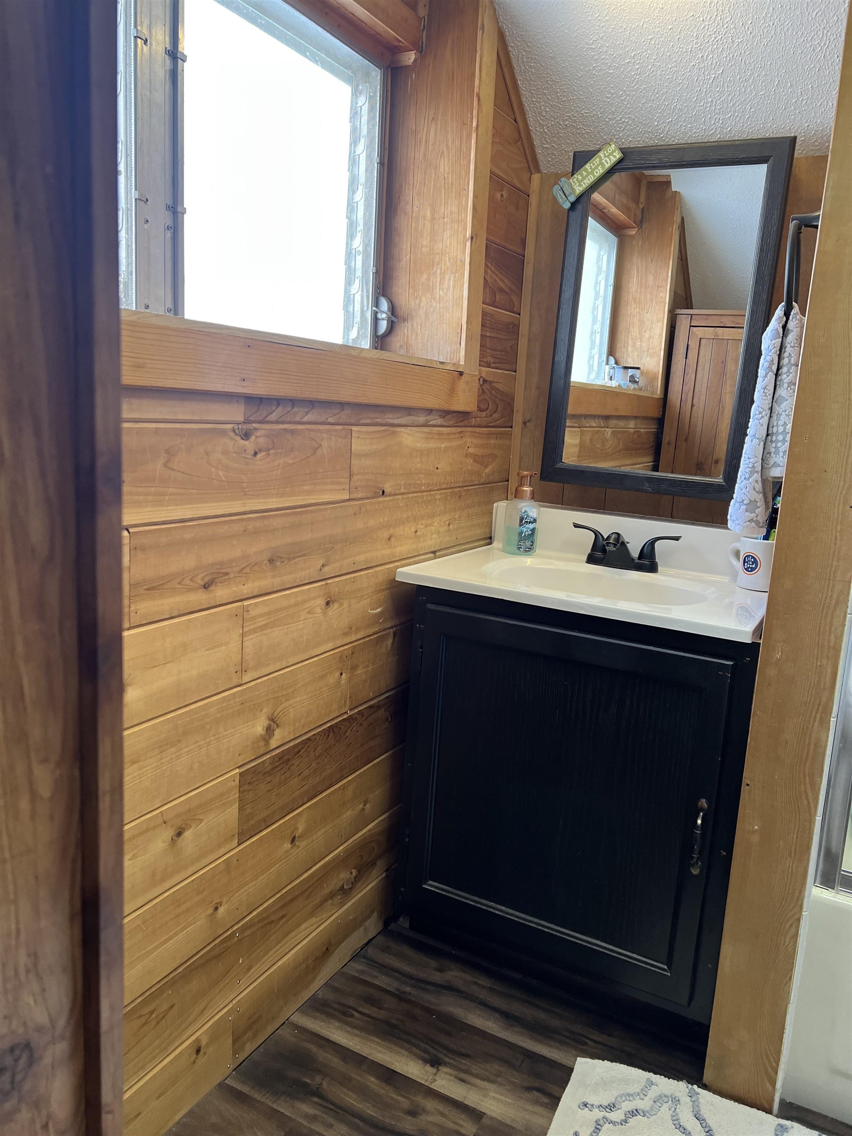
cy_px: 568
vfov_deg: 67.3
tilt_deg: -10.1
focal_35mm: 26
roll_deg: -3.3
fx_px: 853
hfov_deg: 53.1
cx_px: 426
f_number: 1.5
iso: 125
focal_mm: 5.7
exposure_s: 1/120
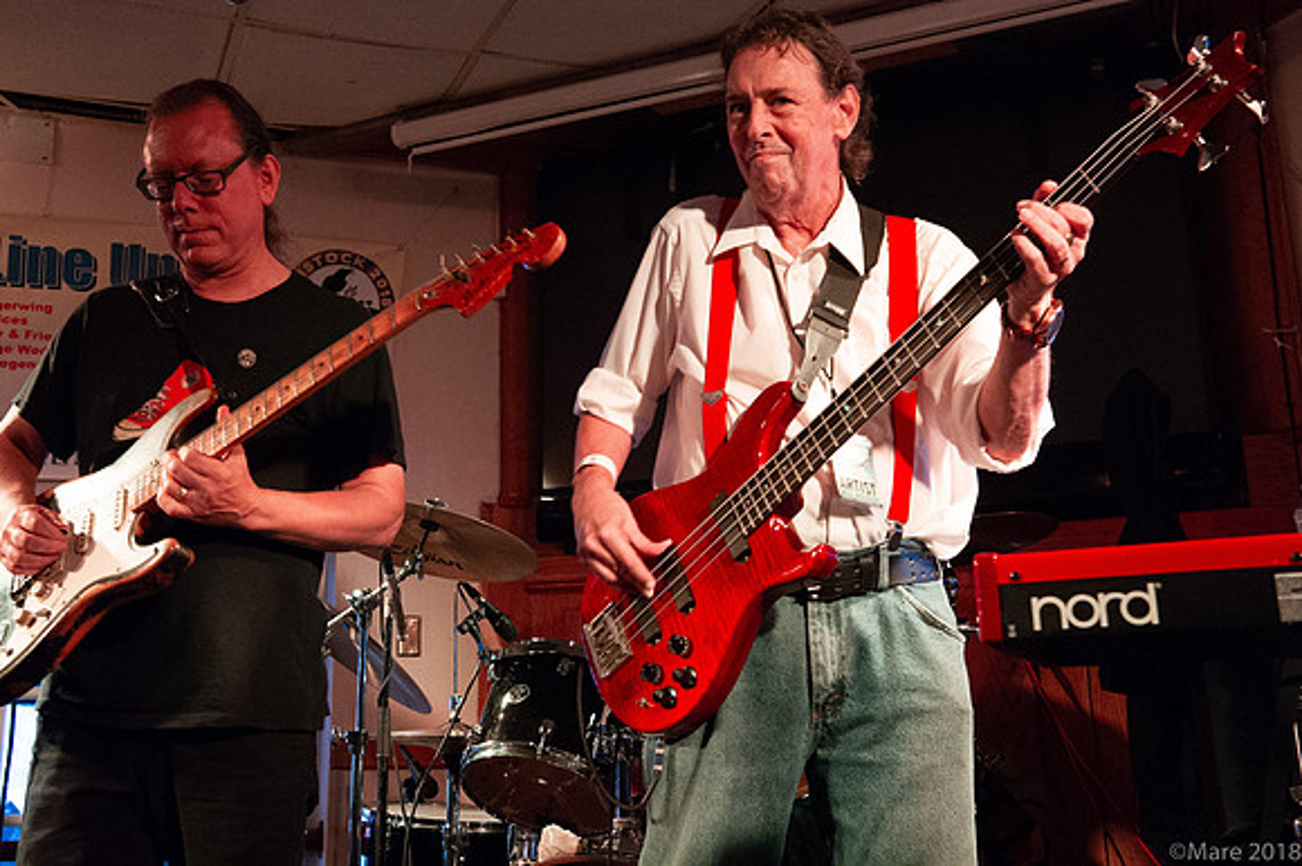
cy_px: 377
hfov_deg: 45.4
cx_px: 567
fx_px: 1551
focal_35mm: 43
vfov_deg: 31.2
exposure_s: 1/80
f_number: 6.3
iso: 6400
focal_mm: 38
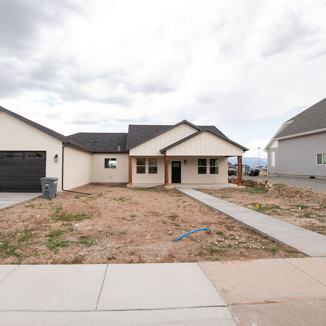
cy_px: 161
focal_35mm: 20
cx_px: 140
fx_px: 213
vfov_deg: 74.8
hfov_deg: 74.4
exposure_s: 1/500
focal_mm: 10
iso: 400
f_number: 5.6
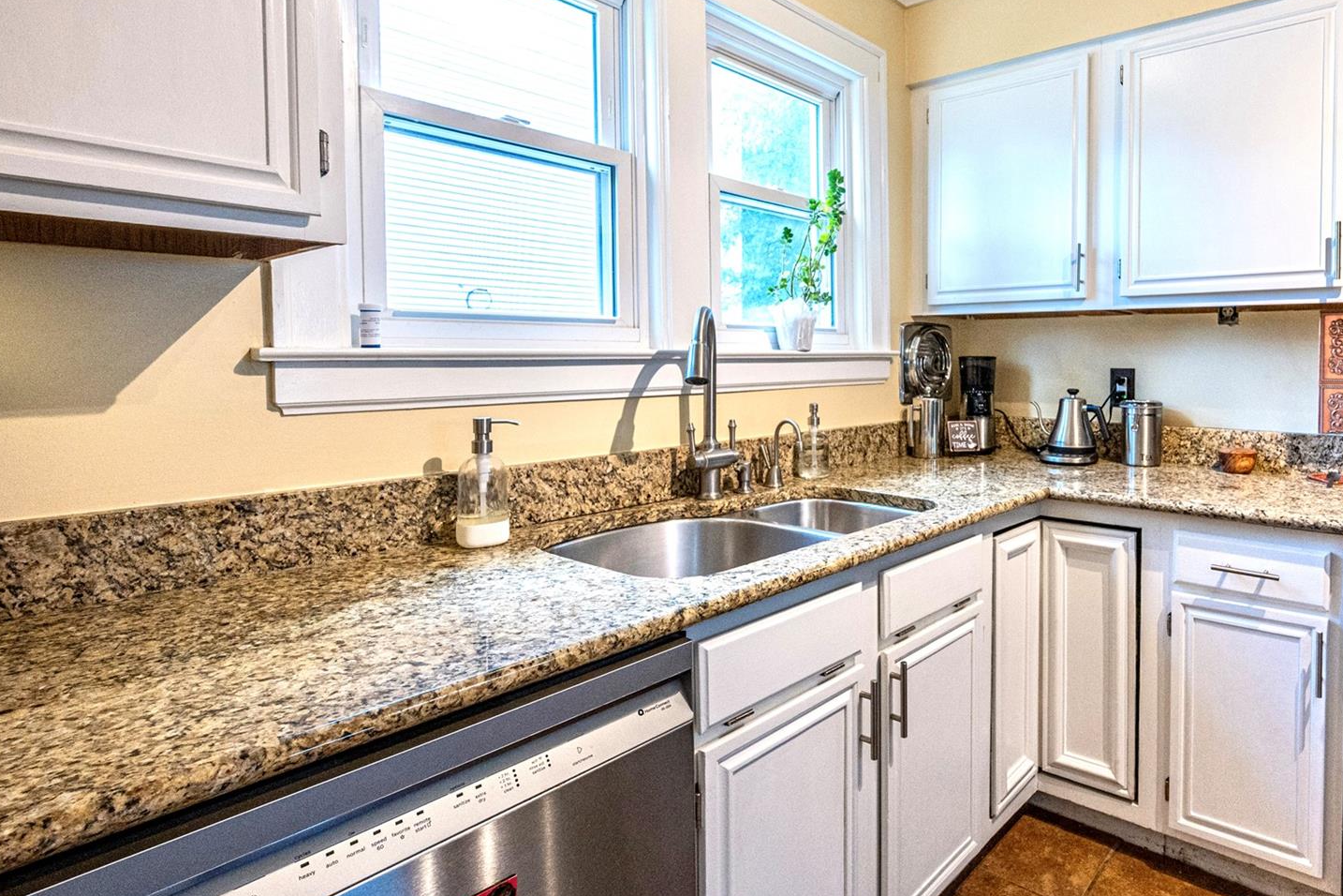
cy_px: 374
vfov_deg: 61.6
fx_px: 746
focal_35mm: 20
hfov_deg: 80.9
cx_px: 907
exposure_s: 1/60
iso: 1600
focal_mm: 14
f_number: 9
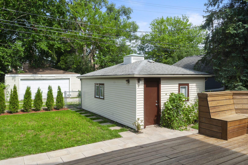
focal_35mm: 29
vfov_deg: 44.9
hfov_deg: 63.7
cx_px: 124
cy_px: 82
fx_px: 200
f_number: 8
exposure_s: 1/1000
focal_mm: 29
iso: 400
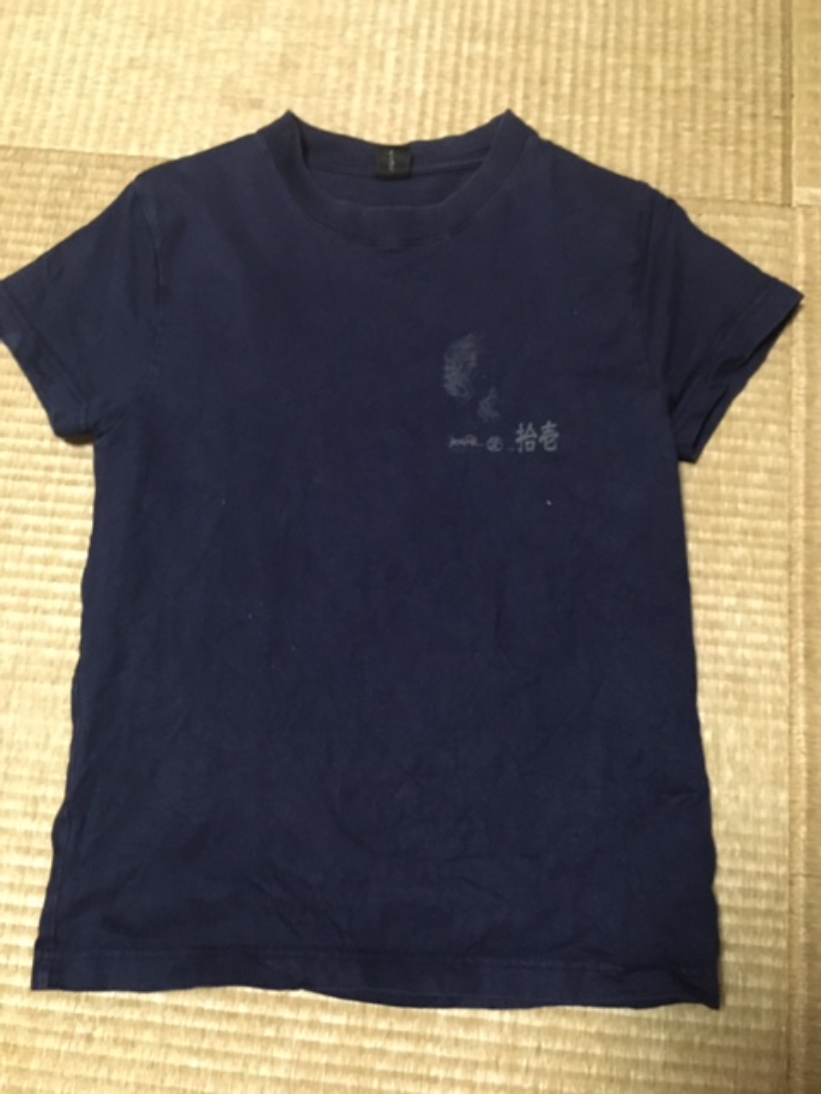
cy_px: 547
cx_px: 410
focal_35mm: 29
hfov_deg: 48.2
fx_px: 917
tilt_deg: -76.1
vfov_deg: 61.7
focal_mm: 4.15
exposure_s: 1/15
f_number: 2.2
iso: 250
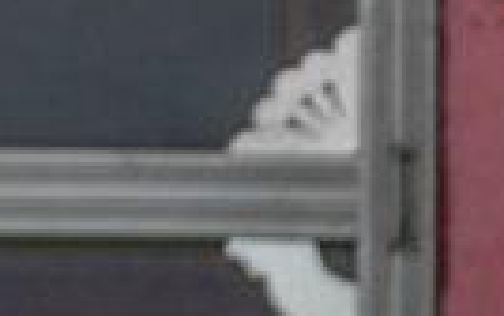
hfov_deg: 3.7
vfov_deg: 2.3
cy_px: 623
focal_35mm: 570
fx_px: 7836
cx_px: 859
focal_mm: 104
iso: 125
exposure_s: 1/320
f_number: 2.8
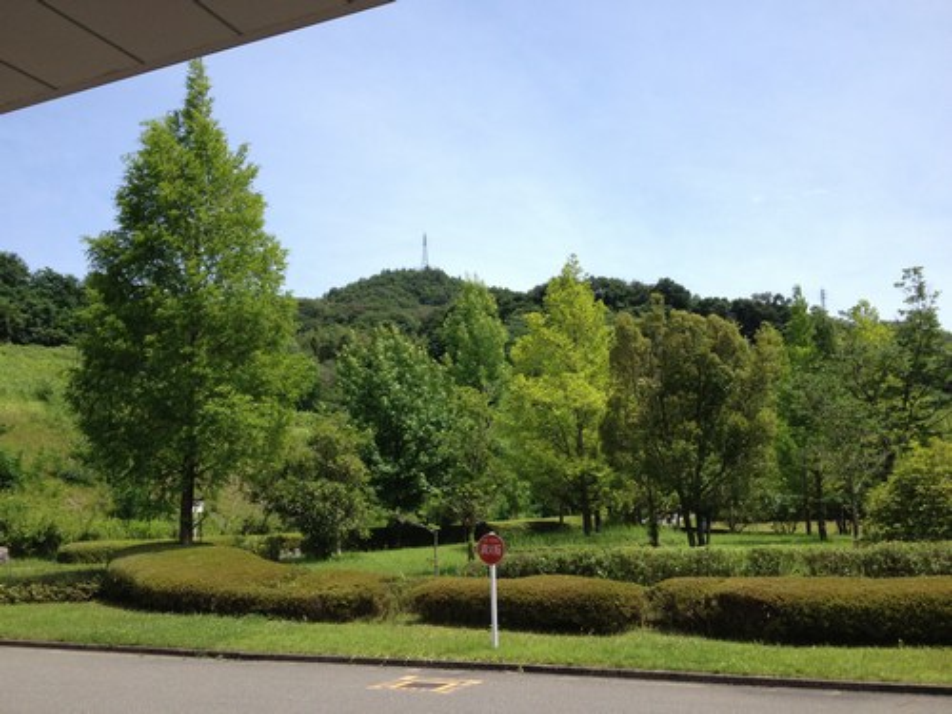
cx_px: 476
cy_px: 357
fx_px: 963
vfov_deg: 40.7
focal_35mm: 35
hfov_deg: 52.6
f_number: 2.4
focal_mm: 4.28
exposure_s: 1/1200
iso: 50
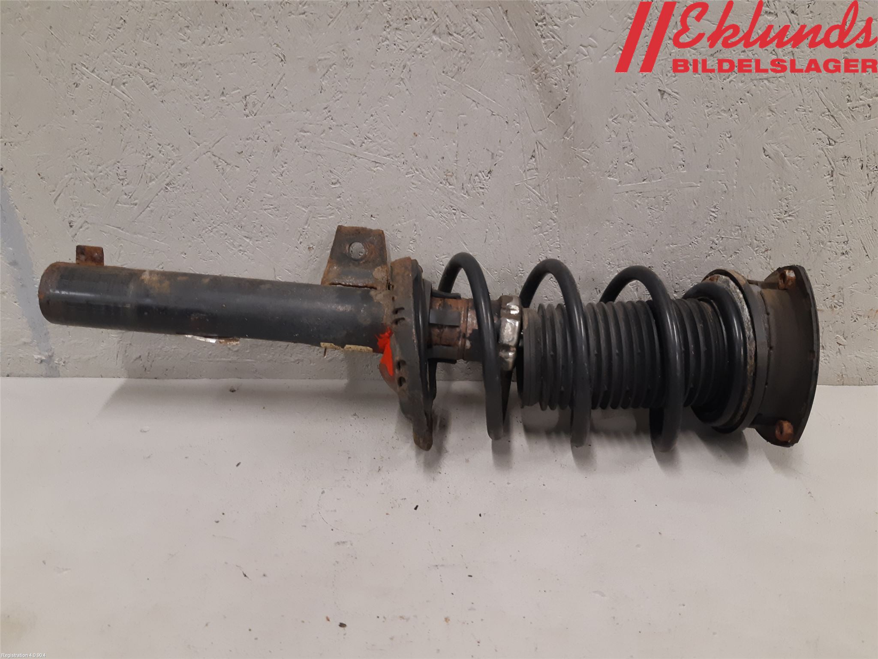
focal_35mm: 26
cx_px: 439
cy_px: 330
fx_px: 659
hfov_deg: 67.3
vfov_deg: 53.1
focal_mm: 3.93
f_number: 1.7
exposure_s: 1/50
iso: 160
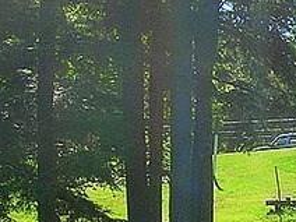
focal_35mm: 222
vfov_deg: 6.7
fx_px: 1898
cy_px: 244
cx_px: 503
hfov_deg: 8.6
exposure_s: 1/147
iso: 50
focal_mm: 7.7
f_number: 5.4
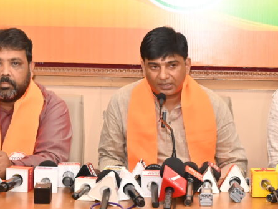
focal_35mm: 126
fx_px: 1012
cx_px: 183
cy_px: 86
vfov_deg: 11.8
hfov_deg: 15.6
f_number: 6.3
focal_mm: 49
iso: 2000
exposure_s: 1/160
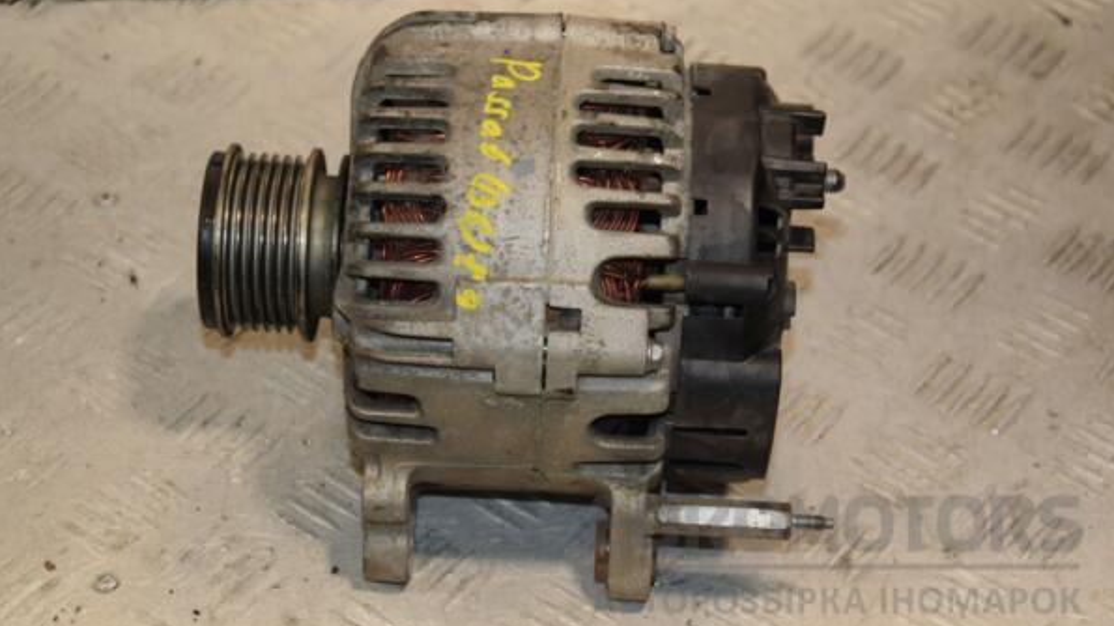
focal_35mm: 98
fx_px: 2894
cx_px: 557
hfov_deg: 21.8
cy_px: 275
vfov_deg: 12.3
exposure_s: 1/200
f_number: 6.3
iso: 800
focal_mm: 62
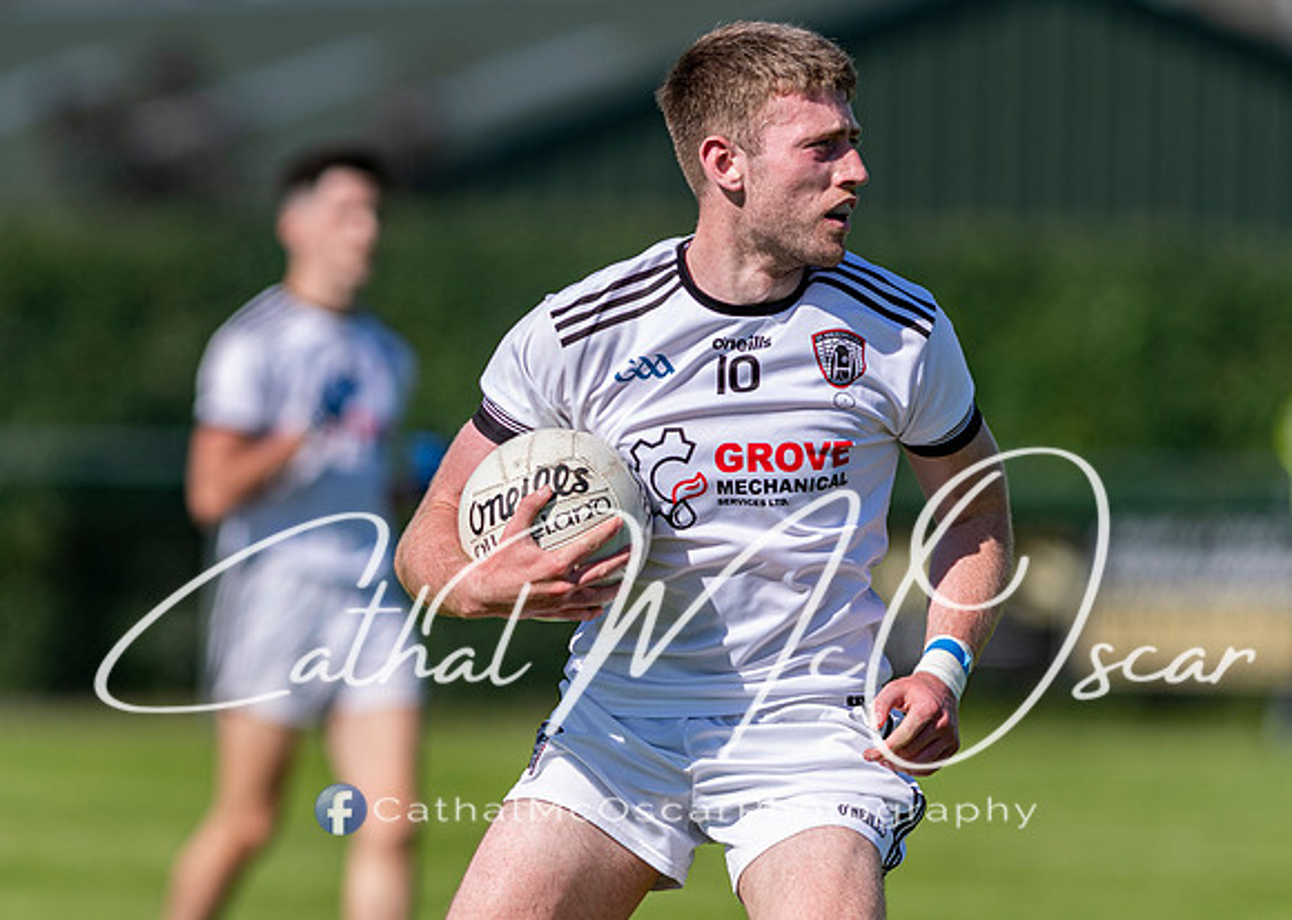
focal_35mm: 558
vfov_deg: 2.6
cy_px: 501
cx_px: 531
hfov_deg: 3.6
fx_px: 20472
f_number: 2.8
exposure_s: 1/2500
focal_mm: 300
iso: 100
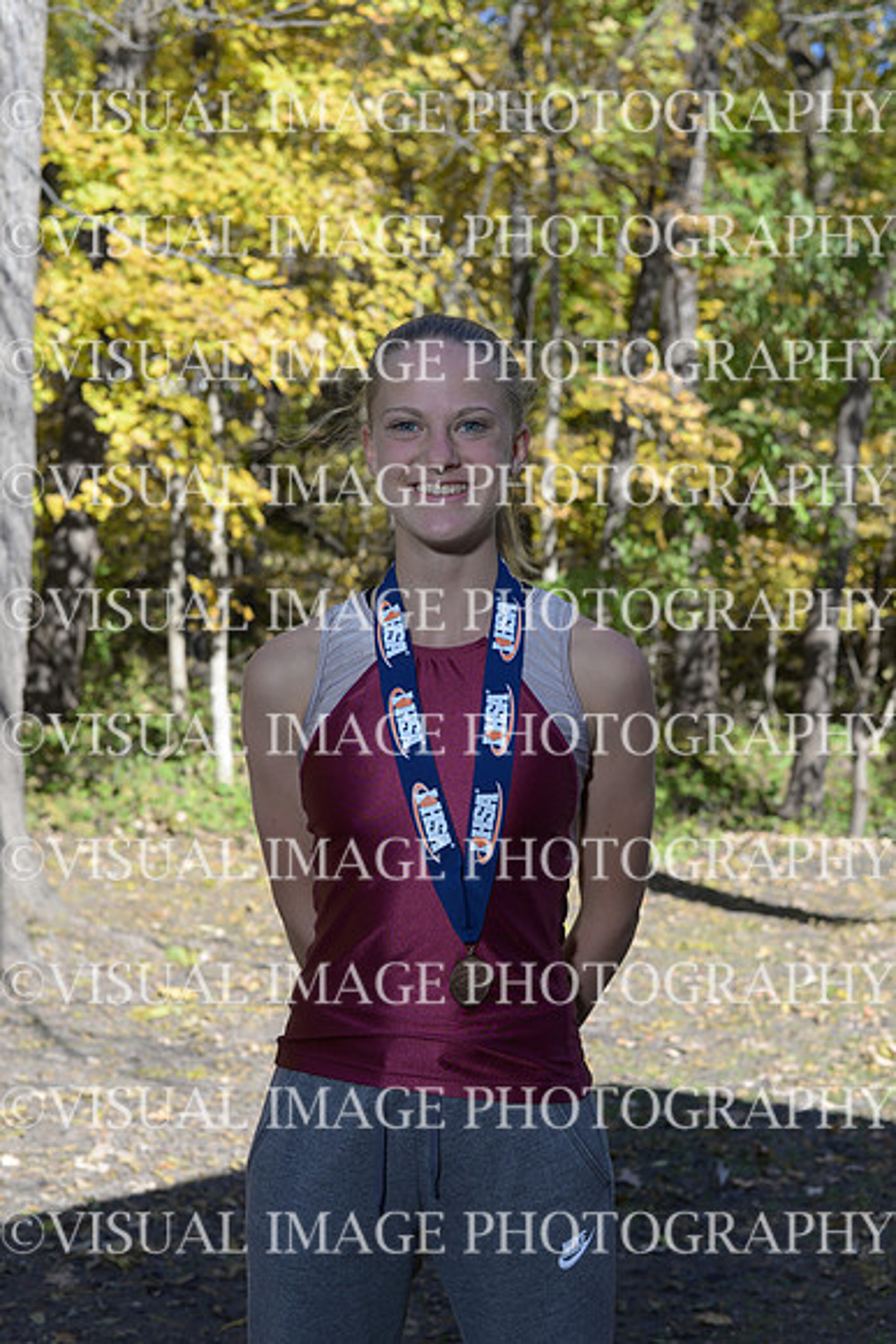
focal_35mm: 50
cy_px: 672
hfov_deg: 27.0
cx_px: 448
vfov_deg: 39.6
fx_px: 1865
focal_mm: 50
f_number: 6.3
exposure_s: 1/200
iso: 125
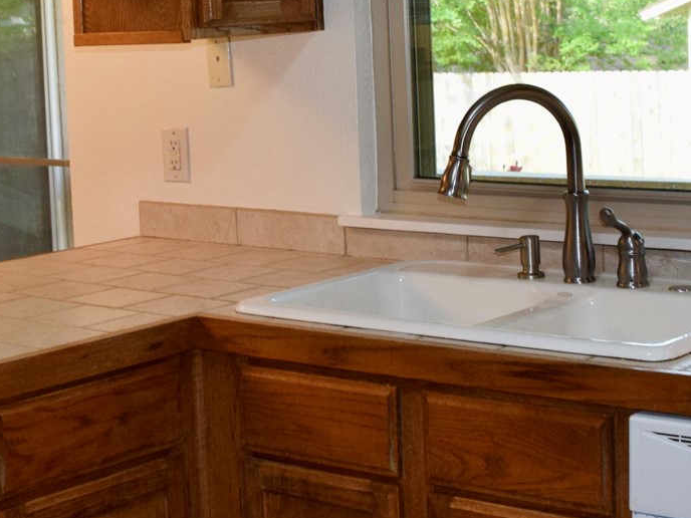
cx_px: 306
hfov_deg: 23.8
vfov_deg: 17.8
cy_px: 103
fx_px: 1637
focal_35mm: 82
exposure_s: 1/100
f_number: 5
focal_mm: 18
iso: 800
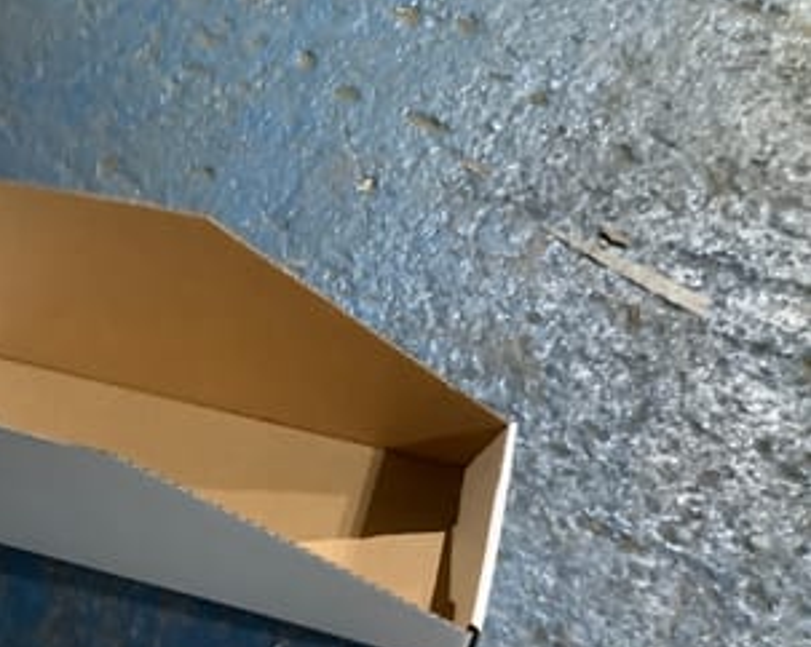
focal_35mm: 50
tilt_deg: -55.4
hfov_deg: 35.9
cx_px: 145
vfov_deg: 30.2
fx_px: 1199
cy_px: 370
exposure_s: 1/25
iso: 640
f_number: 2.4
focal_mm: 3.3
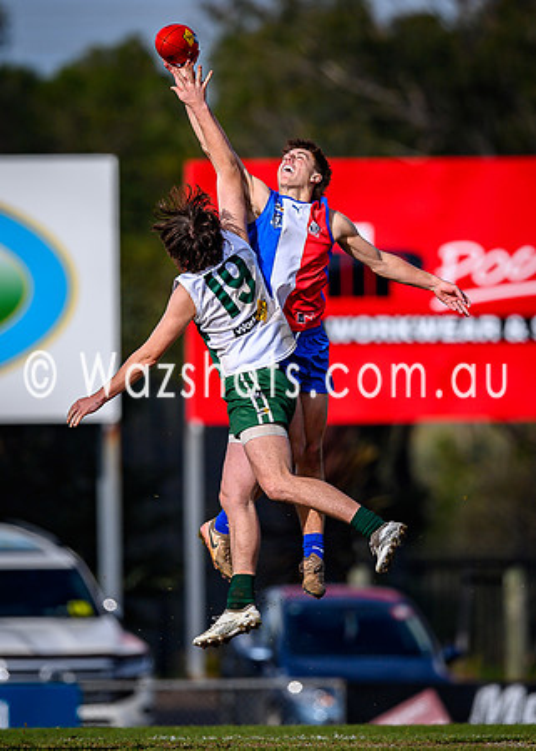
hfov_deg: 1.6
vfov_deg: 2.2
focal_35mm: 897
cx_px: 268
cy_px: 322
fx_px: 19143
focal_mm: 500
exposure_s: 1/1600
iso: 125
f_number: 4
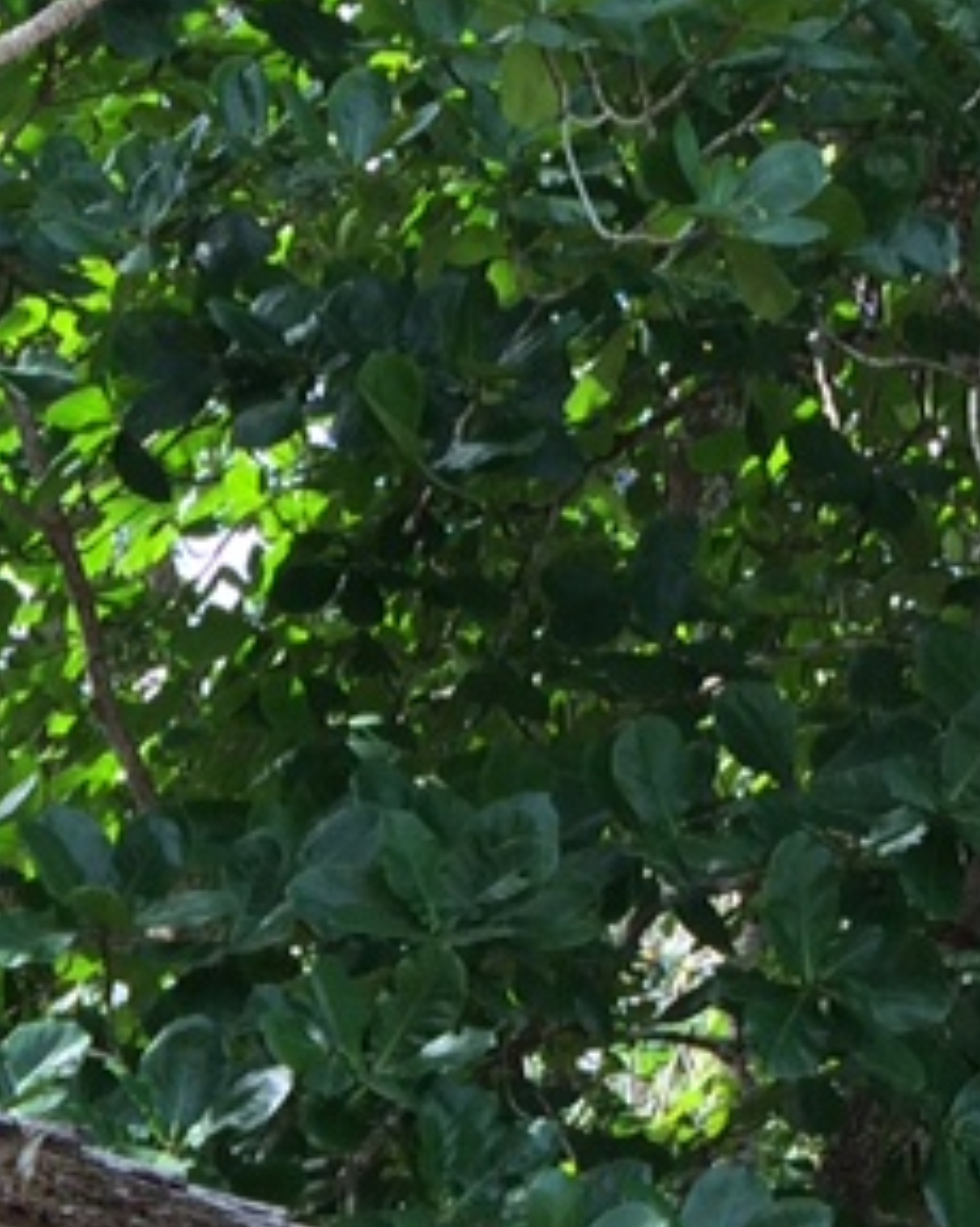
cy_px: 1632
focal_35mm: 126
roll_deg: -0.5
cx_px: -618
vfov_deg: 14.6
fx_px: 4573
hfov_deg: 11.6
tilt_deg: +9.9
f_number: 2.2
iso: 32
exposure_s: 1/348
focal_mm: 4.15
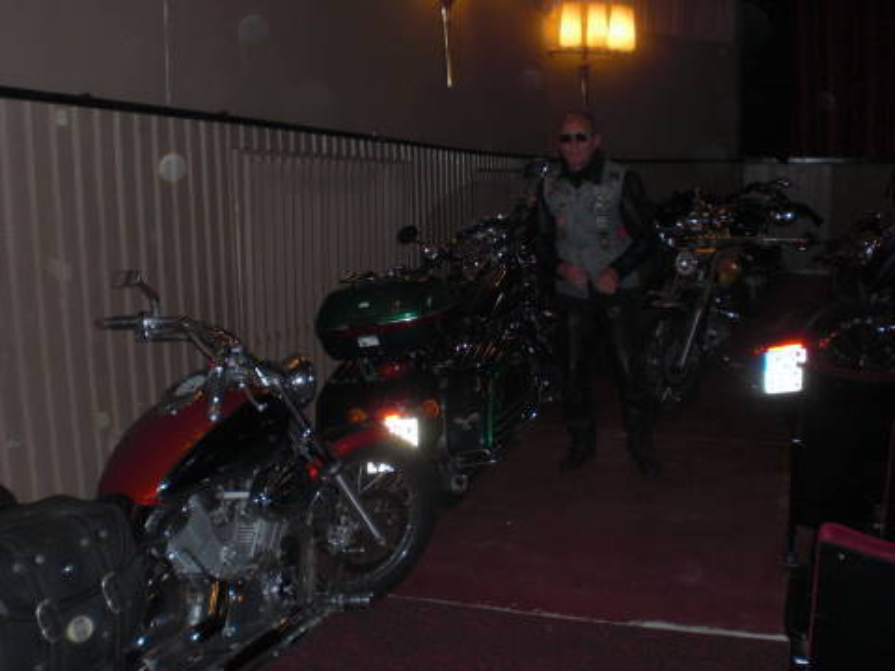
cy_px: 336
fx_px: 982
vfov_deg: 37.7
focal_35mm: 38
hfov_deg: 49.0
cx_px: 448
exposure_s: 1/60
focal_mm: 6.3
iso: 200
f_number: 3.1
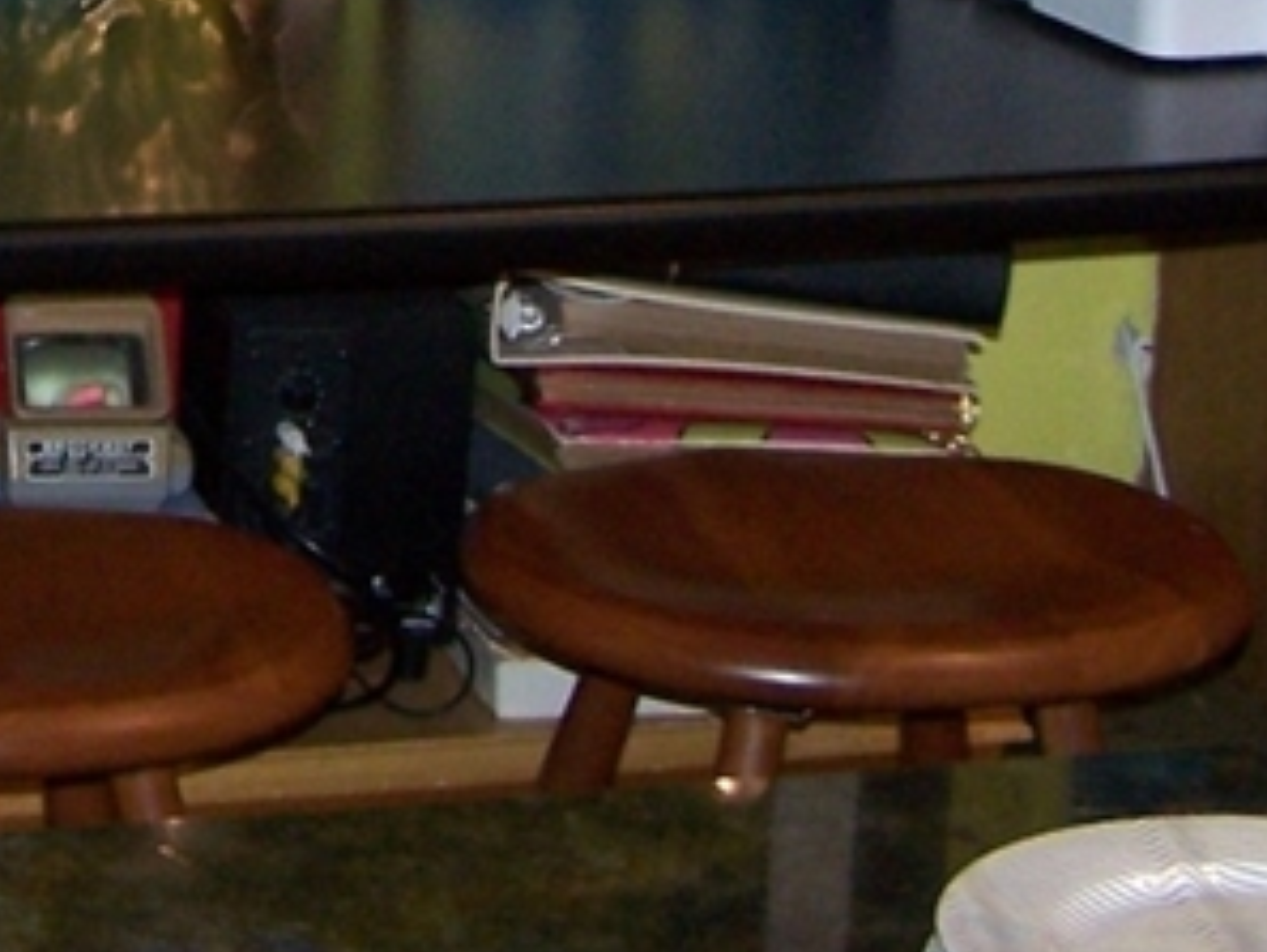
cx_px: -235
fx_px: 4797
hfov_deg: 14.6
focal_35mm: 131
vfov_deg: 10.8
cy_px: -542
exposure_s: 1/60
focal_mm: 6.3
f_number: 2.8
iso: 140
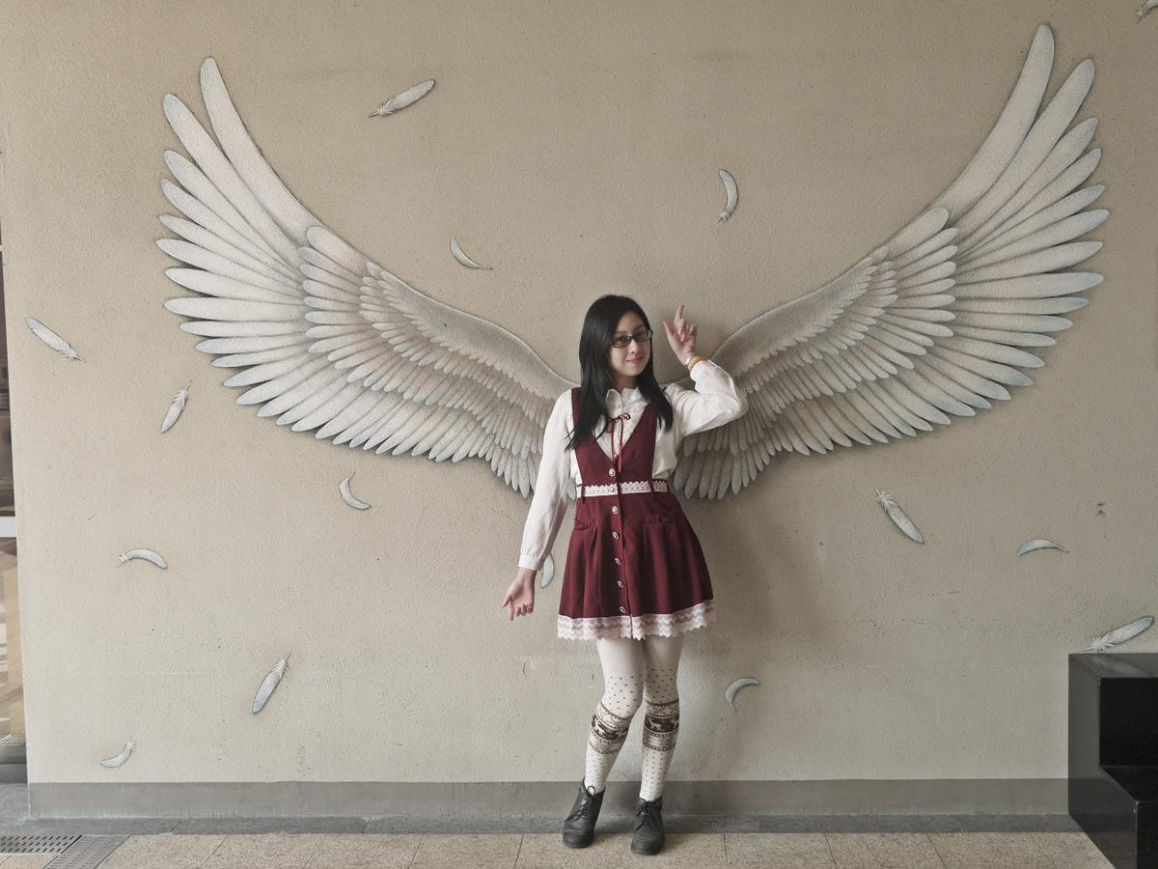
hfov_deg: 46.8
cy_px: 434
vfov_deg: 36.0
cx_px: 579
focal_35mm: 40
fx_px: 1338
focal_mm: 20
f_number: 5.6
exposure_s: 1/200
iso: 160
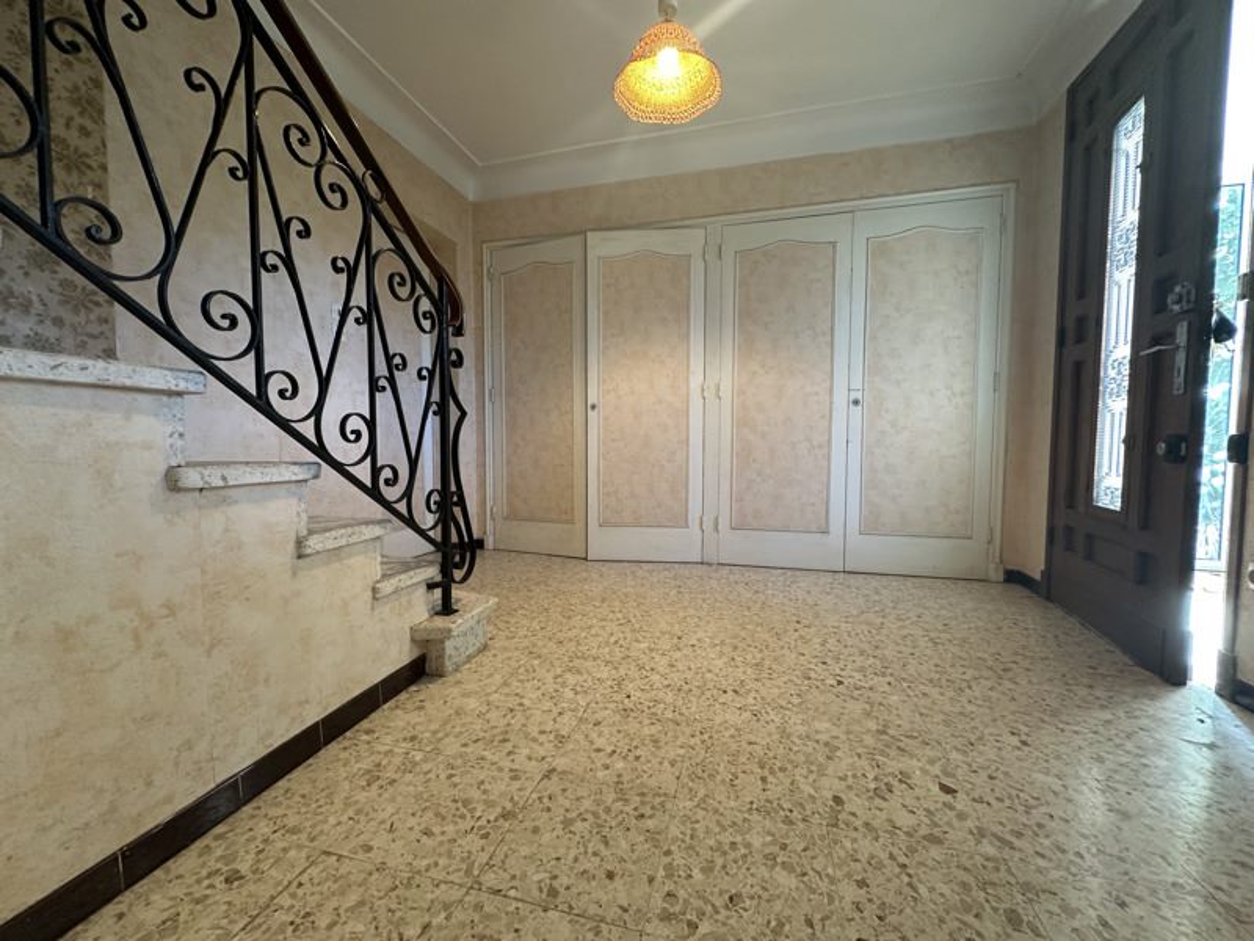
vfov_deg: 85.7
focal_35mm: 14
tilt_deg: -2.2
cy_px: 470
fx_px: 507
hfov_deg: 102.1
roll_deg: -0.6
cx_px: 627
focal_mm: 2.22
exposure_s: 1/50
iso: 200
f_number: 2.2
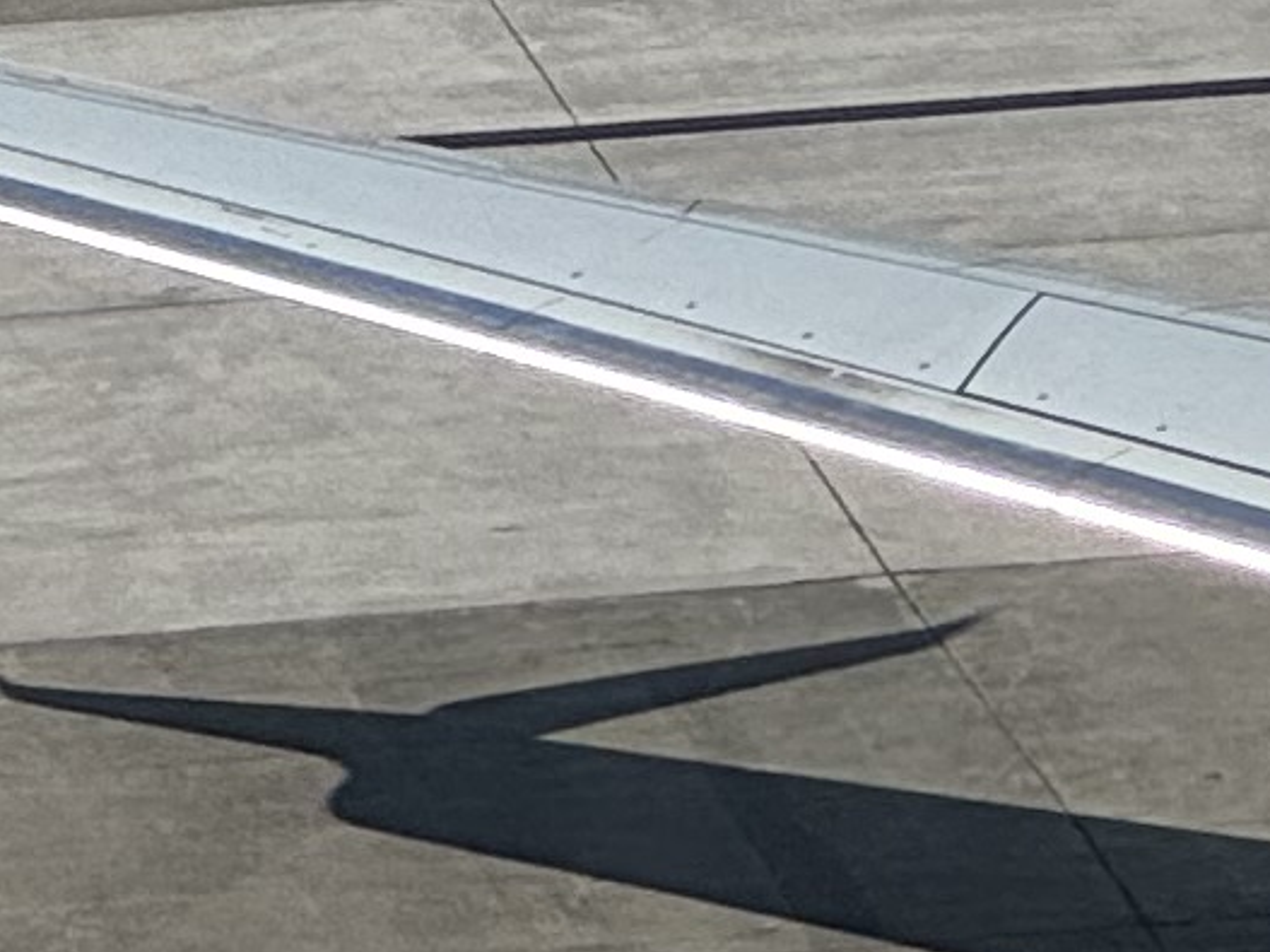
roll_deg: +0.2
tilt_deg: -14.8
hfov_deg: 3.3
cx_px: 3195
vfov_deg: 2.5
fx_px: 21604
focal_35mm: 589
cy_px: 374
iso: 25
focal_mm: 9
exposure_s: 1/1043
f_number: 2.8
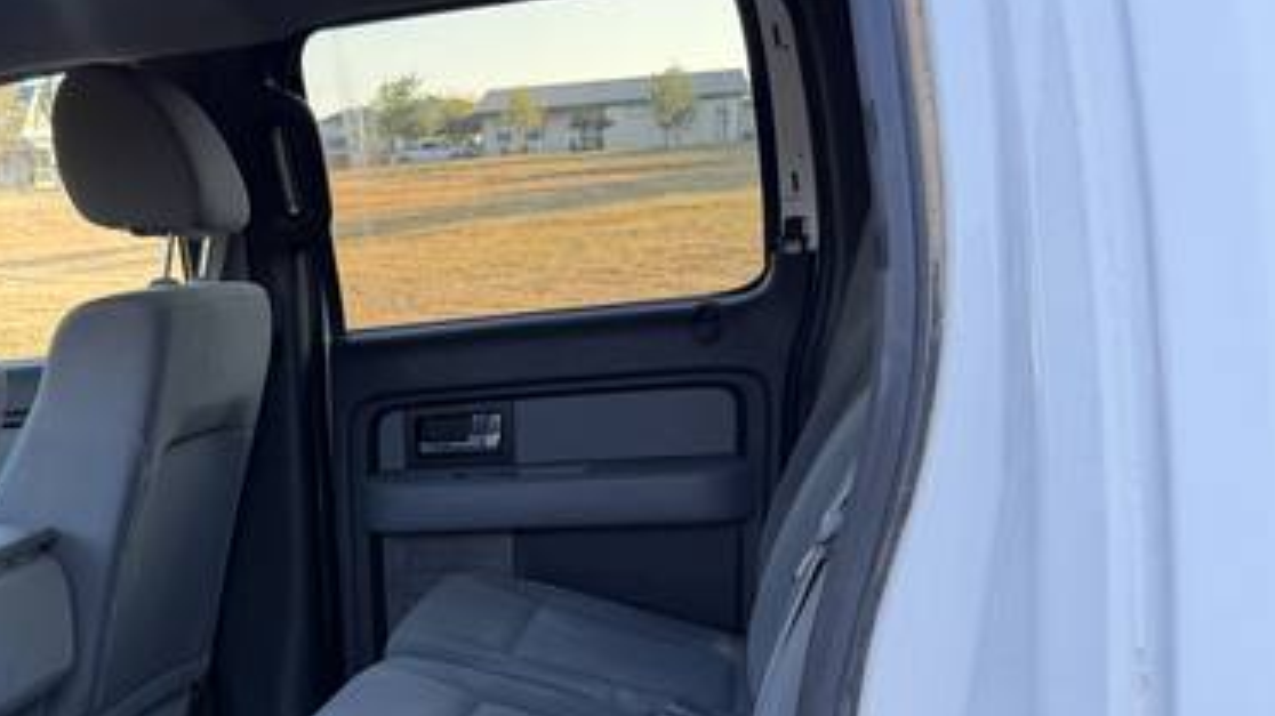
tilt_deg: -15.6
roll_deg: +3.5
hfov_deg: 42.7
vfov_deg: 25.5
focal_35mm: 45
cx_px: 199
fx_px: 1521
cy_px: 675
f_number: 1.78
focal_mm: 6.76
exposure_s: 1/182
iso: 100
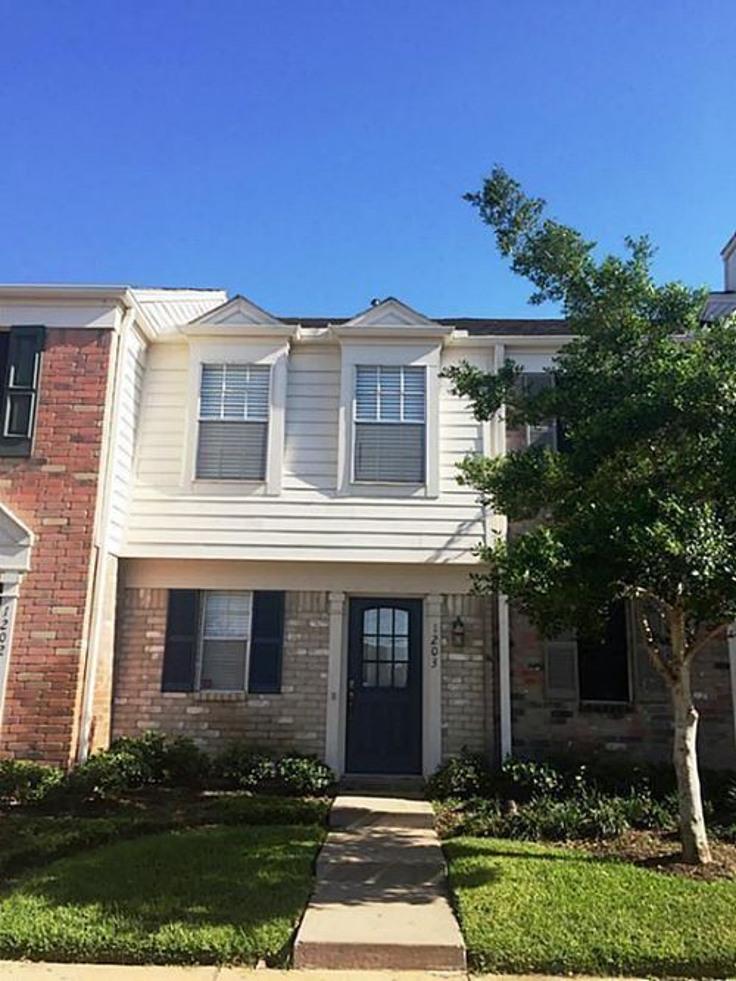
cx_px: 368
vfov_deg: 61.7
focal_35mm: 29
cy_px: 490
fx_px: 822
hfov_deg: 48.2
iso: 32
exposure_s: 1/1319
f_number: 2.2
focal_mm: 4.15
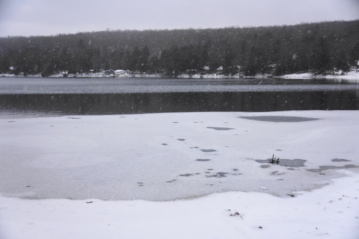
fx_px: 419
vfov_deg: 31.9
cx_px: 180
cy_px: 120
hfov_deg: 46.4
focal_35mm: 42
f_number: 4
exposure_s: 1/60
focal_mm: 28
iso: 320
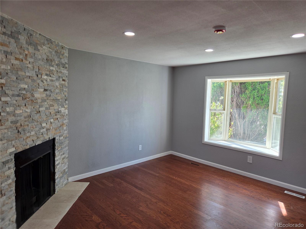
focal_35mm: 23
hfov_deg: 73.9
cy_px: 114
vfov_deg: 58.9
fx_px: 203
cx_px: 153
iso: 50
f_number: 1.8
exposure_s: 1/120
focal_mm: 5.4
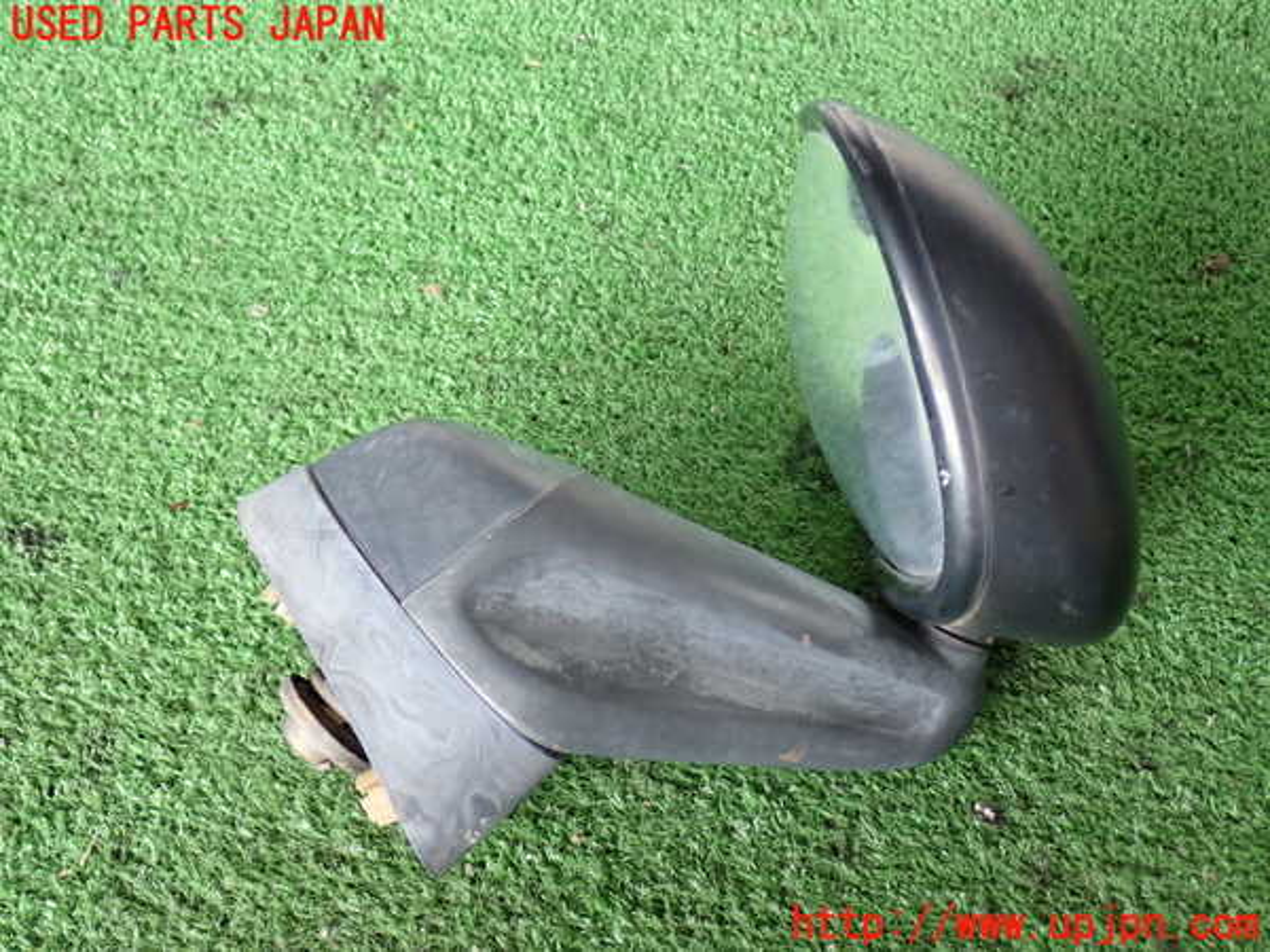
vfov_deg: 35.1
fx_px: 1504
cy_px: 476
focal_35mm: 41
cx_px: 635
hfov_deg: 45.8
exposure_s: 1/40
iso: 400
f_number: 2.8
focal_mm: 7.31
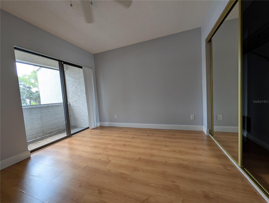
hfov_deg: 110.5
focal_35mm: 12
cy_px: 102
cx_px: 134
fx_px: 93
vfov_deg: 94.6
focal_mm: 2.02
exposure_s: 1/78.4
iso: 54
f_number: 1.7
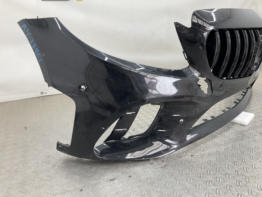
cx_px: 131
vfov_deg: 48.2
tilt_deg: -19.2
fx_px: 219
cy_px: 98
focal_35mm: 29
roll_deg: +0.1
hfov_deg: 61.7
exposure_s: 1/120
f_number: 1.8
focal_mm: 3
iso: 32
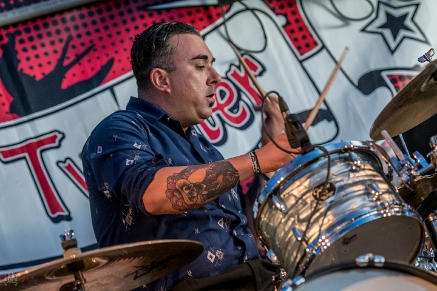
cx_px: 218
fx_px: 2112
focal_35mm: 174
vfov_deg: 7.9
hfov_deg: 11.8
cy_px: 146
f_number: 2.8
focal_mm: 116
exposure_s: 1/100
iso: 1250
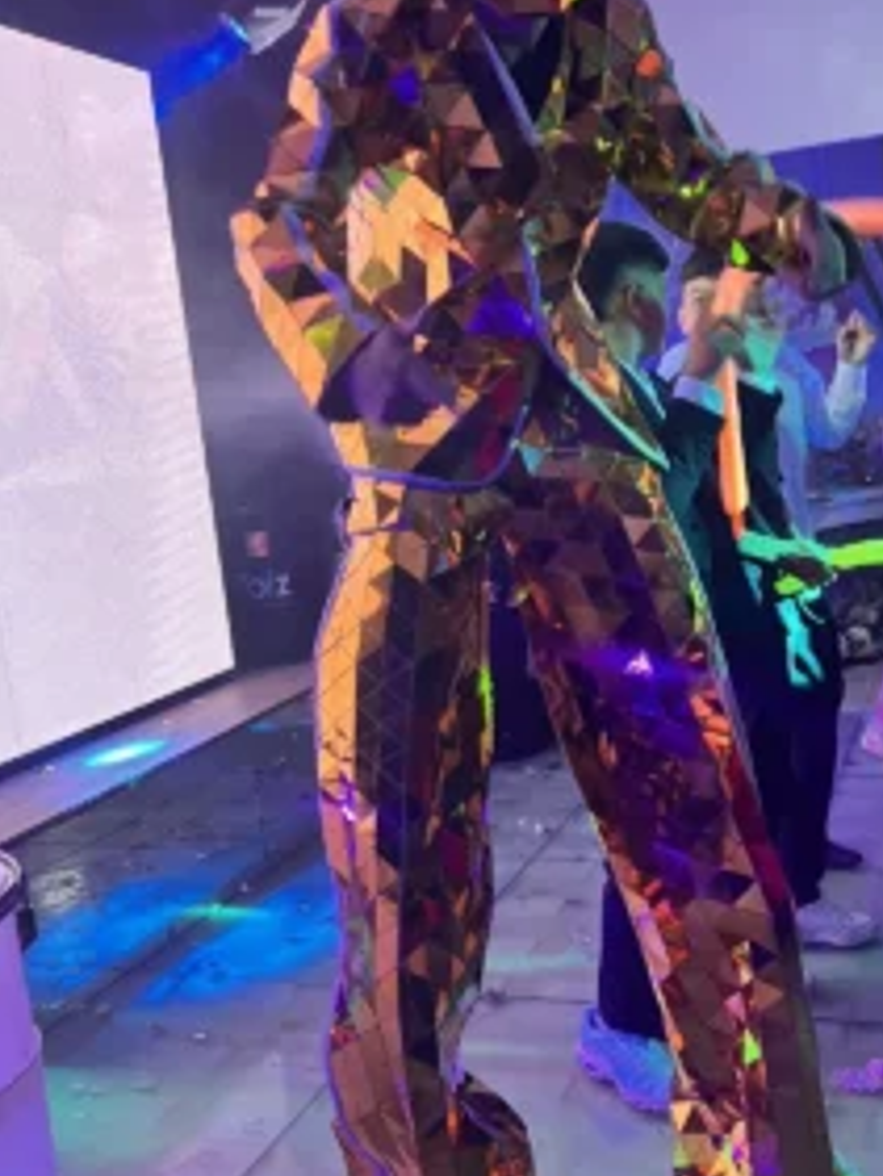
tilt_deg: -5.7
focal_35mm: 37
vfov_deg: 50.0
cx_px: 557
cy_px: 532
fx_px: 1257
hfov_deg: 38.4
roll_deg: +4.9
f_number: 1.5
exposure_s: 1/60
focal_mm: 5.7
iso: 500
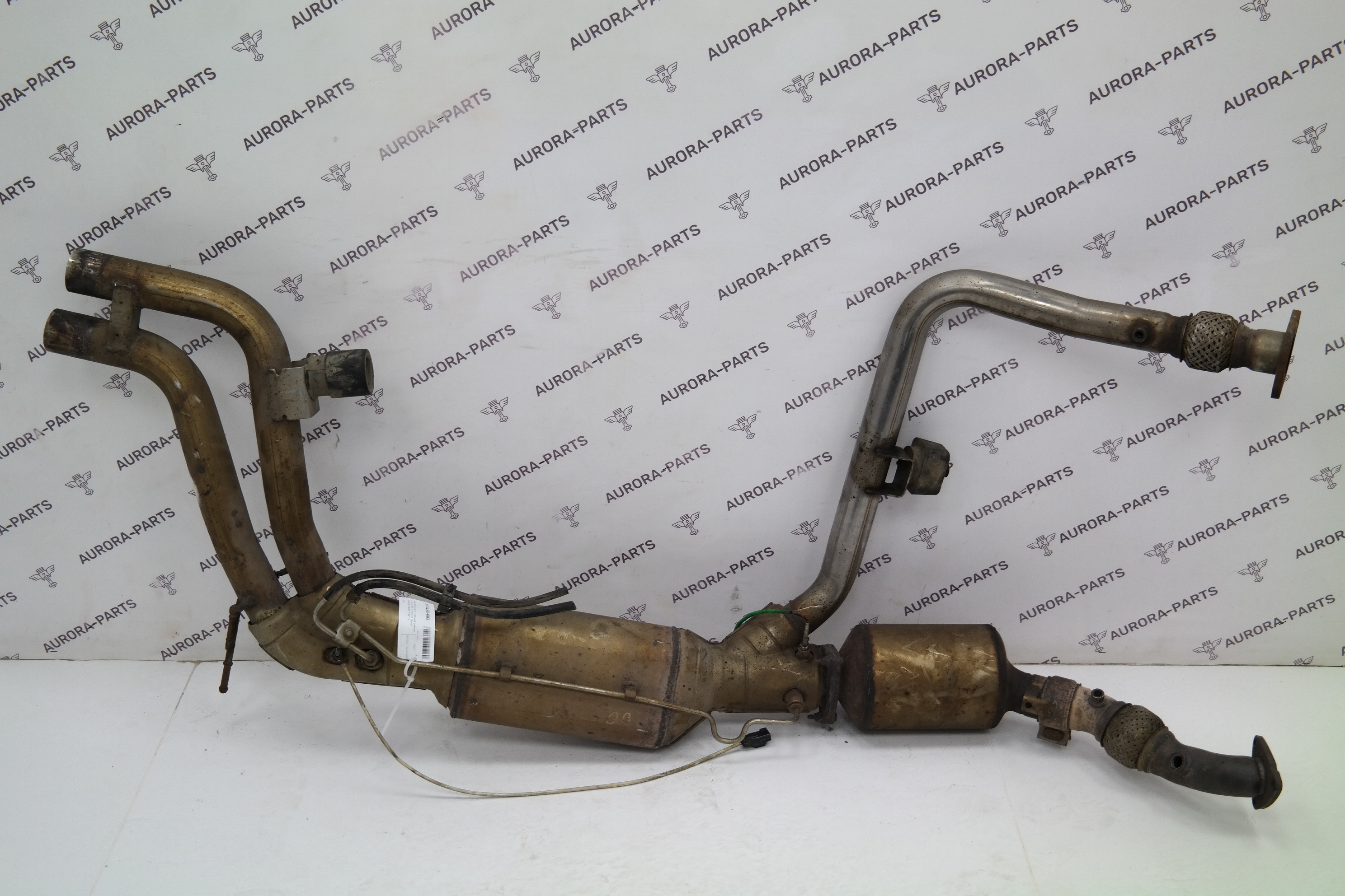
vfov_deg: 32.6
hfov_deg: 47.4
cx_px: 672
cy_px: 448
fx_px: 1532
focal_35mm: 41
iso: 200
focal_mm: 27
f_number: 4
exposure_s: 1/80
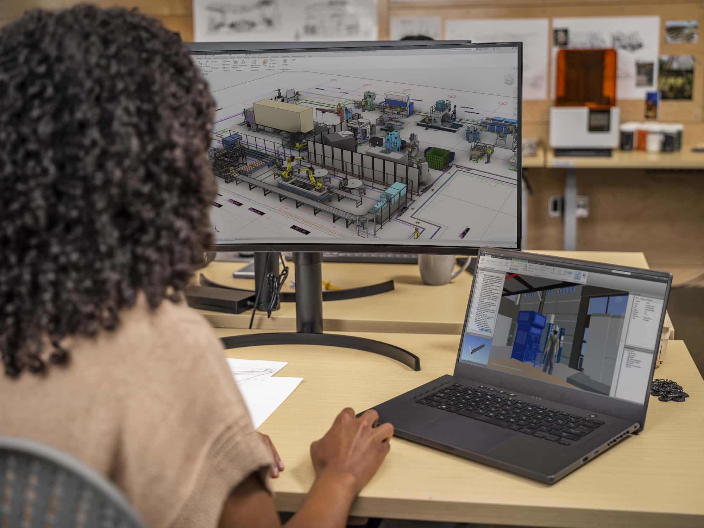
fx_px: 1037
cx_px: 352
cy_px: 264
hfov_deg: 37.5
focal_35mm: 51
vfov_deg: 28.6
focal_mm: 64
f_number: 4
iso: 800
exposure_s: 1/125
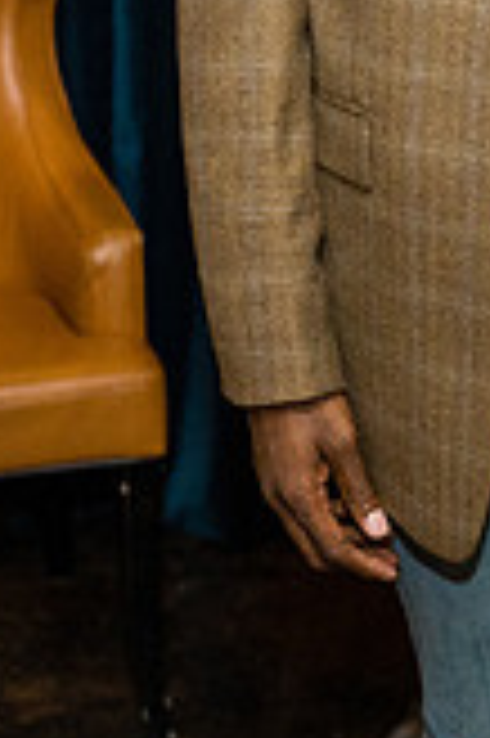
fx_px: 2946
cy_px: -234
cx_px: 424
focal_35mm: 144
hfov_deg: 9.5
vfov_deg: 13.7
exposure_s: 1/125
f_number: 2.8
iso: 3200
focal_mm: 35
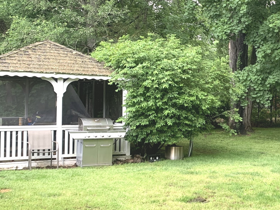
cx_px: 259
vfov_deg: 26.6
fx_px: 445
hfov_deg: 32.9
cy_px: 98
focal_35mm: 55
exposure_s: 1/121
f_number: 1.8
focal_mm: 4.25
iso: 80
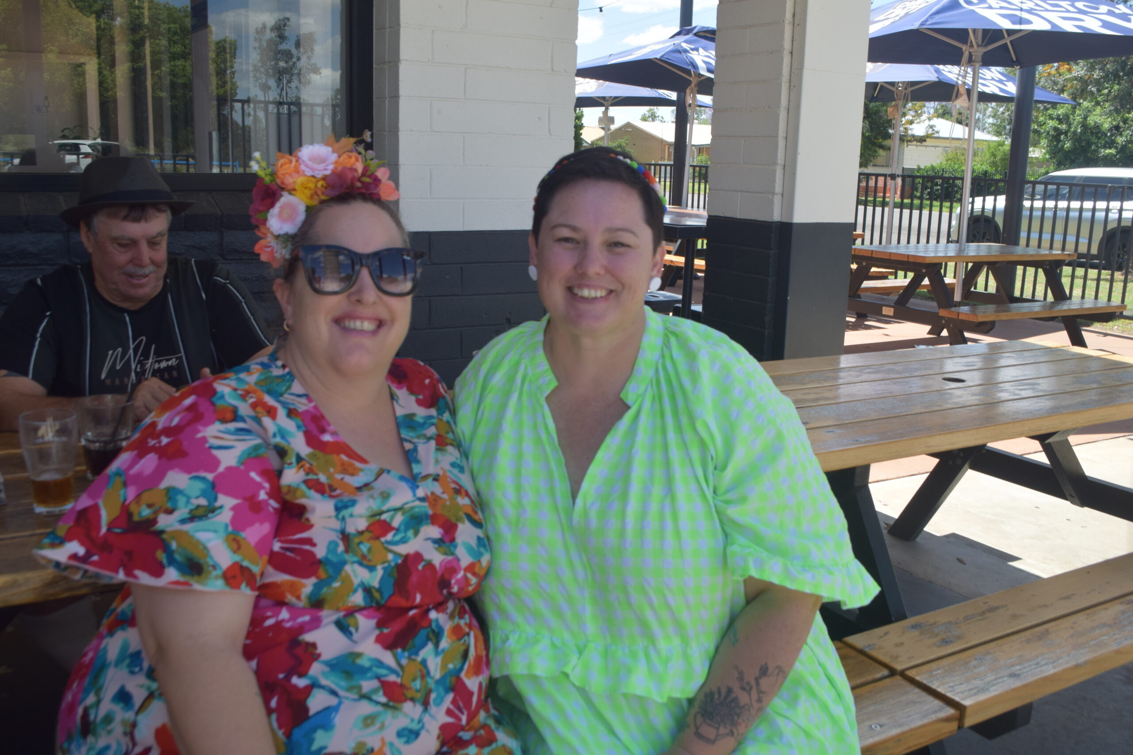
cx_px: 566
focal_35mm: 33
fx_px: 1039
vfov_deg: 40.0
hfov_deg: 57.2
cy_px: 378
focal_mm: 22
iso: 200
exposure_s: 1/250
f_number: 8
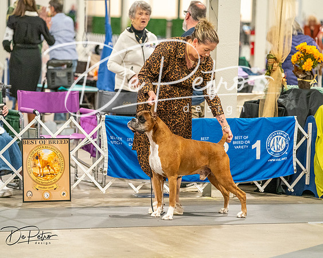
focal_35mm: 181
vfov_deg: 8.5
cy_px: 129
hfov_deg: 10.7
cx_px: 162
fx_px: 1733
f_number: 3.5
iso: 6400
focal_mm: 161
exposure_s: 1/250
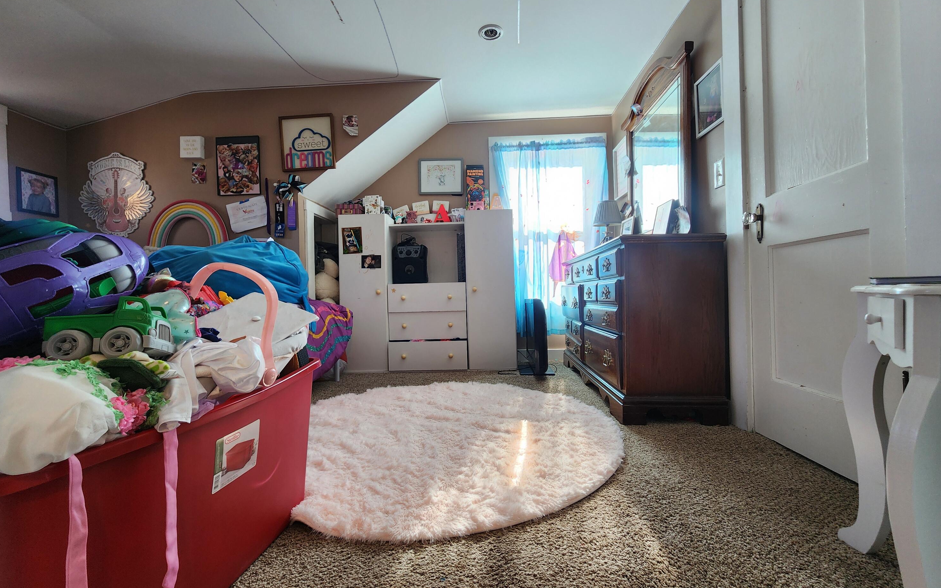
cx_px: 471
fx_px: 359
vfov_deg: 78.6
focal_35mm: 14
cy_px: 293
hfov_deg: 105.3
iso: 100
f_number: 2.2
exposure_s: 1/60
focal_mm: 2.2
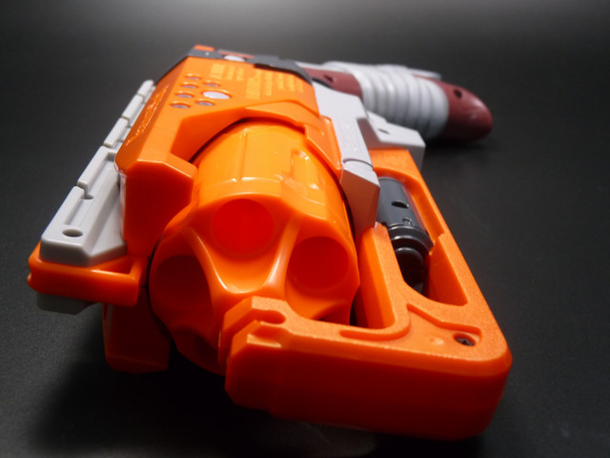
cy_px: 229
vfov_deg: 32.9
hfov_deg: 42.9
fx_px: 775
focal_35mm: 44
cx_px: 305
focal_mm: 7.8
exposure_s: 1/30
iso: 200
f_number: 3
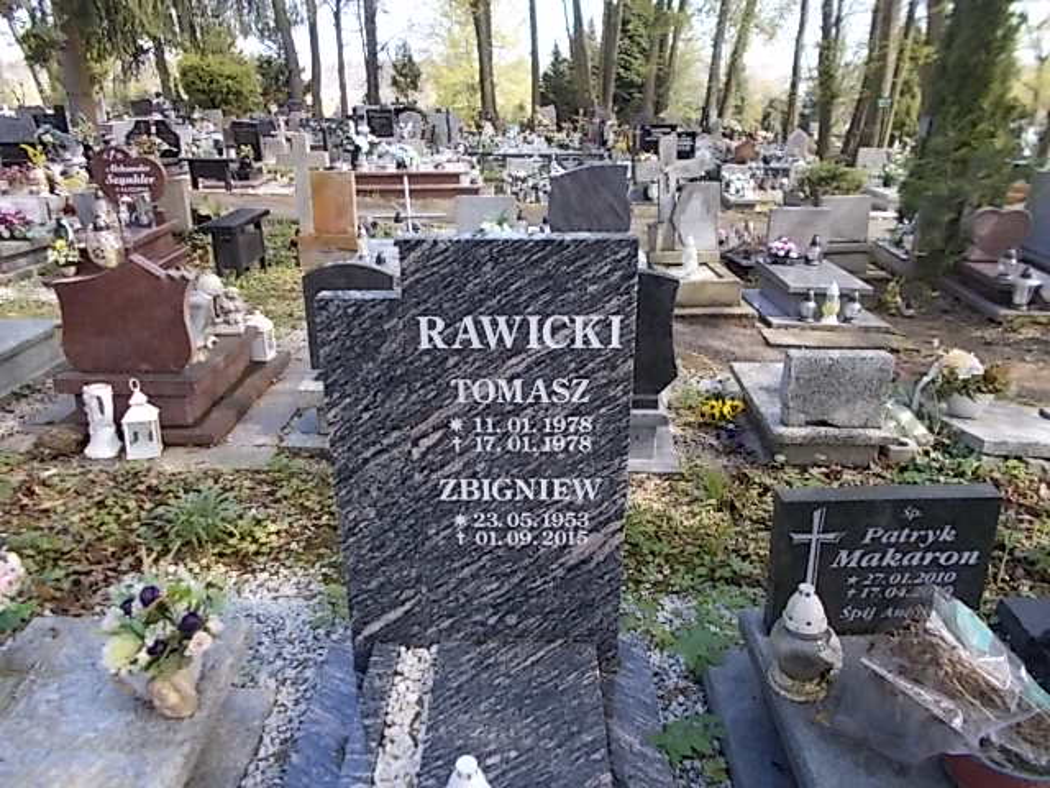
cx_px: 525
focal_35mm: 26
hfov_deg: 67.3
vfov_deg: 53.1
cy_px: 394
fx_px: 789
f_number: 3.2
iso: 80
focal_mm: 4.6
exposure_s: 1/100
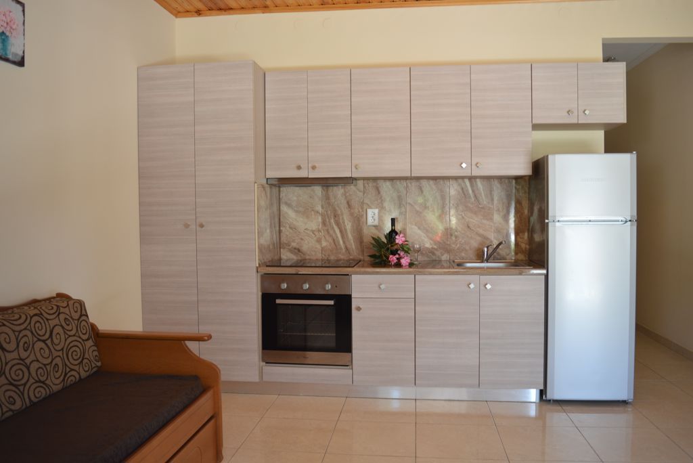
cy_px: 232
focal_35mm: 27
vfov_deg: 48.0
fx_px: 520
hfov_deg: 67.4
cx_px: 346
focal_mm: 18
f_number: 4
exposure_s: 1/60
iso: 400
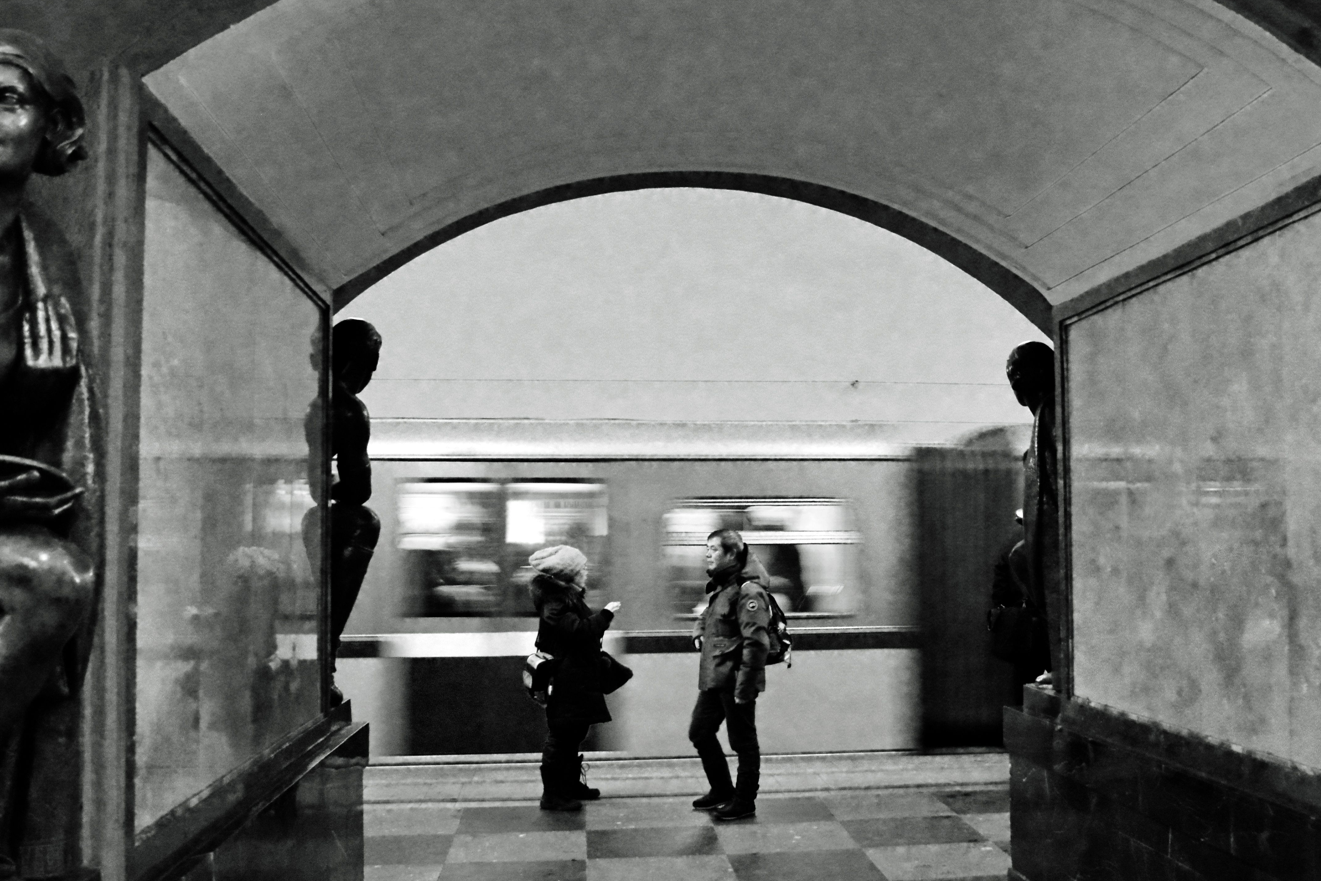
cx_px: 815
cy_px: 448
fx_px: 1394
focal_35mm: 38
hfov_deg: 50.3
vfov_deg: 35.1
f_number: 3.5
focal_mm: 18
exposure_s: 1/30
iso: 4000
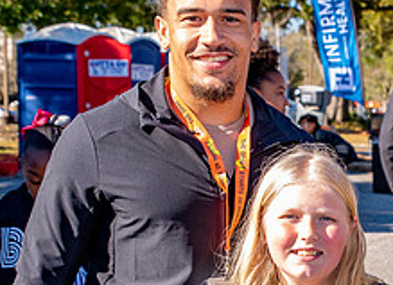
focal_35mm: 161
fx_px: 1807
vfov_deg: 9.0
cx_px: 406
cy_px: 275
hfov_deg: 12.3
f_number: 4
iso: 100
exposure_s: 1/200
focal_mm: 55
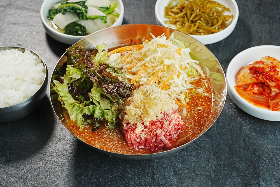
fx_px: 544
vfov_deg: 19.5
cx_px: 140
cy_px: 94
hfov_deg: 28.8
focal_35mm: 70
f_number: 11
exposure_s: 1/125
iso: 400
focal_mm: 70
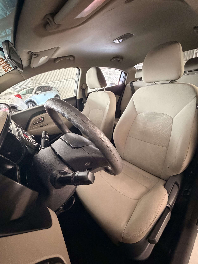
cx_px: 99
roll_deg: +6.6
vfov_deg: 102.1
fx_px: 107
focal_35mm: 14
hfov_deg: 85.7
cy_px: 132
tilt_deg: -22.2
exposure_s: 1/53
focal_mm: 2.22
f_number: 2.2
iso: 1250
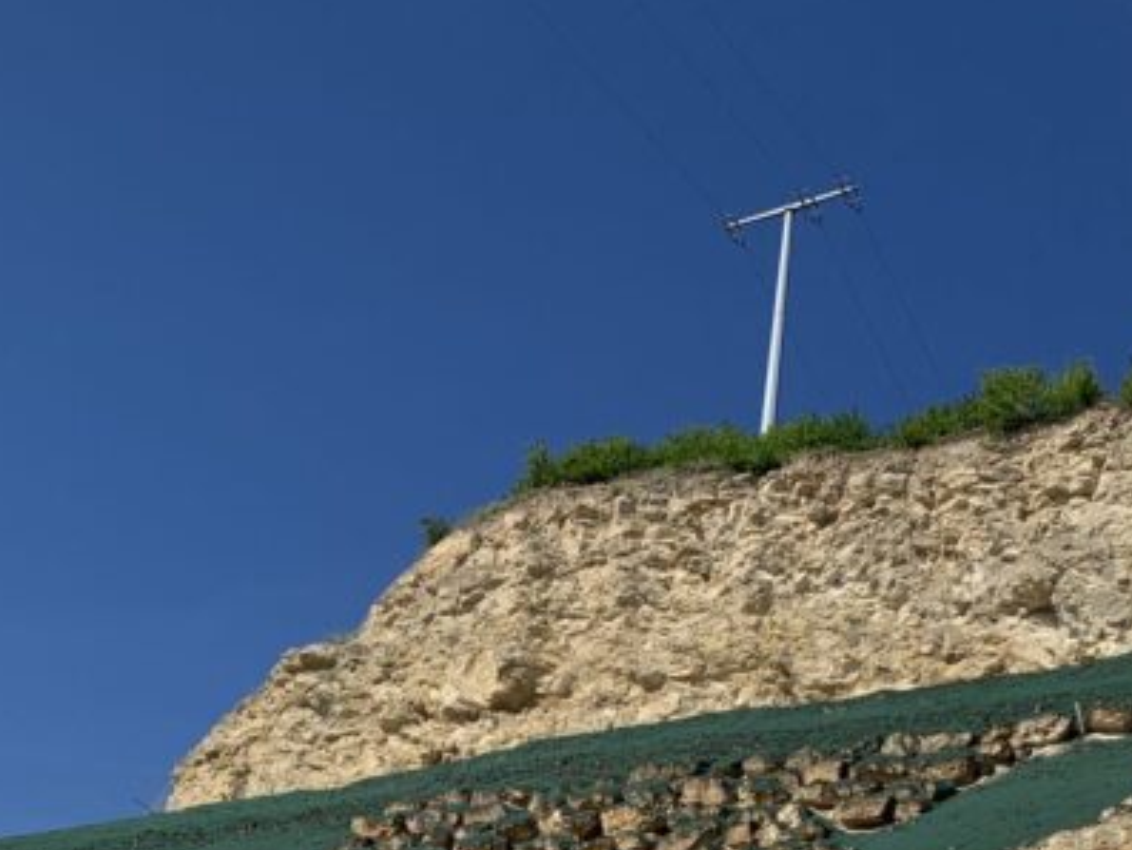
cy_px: 847
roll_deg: -7.9
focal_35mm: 67
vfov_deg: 21.2
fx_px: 2192
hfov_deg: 28.9
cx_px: 436
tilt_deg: +21.3
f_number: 1.8
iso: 25
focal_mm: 4.25
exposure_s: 1/3788
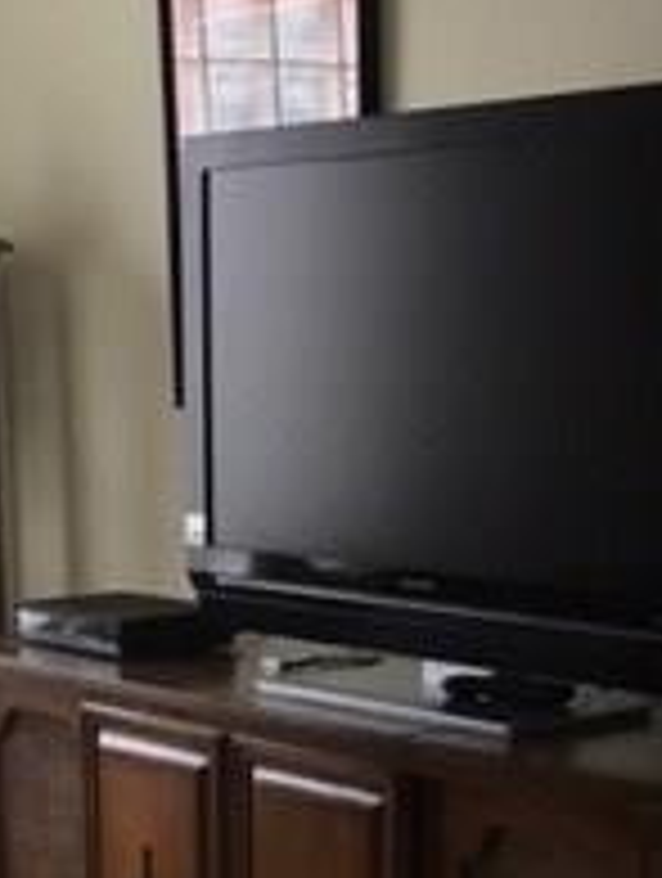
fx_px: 2414
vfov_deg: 20.1
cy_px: 851
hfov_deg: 15.6
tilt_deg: -14.7
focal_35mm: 95
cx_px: 194
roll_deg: +0.1
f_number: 2.2
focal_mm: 4.15
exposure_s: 1/30
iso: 40
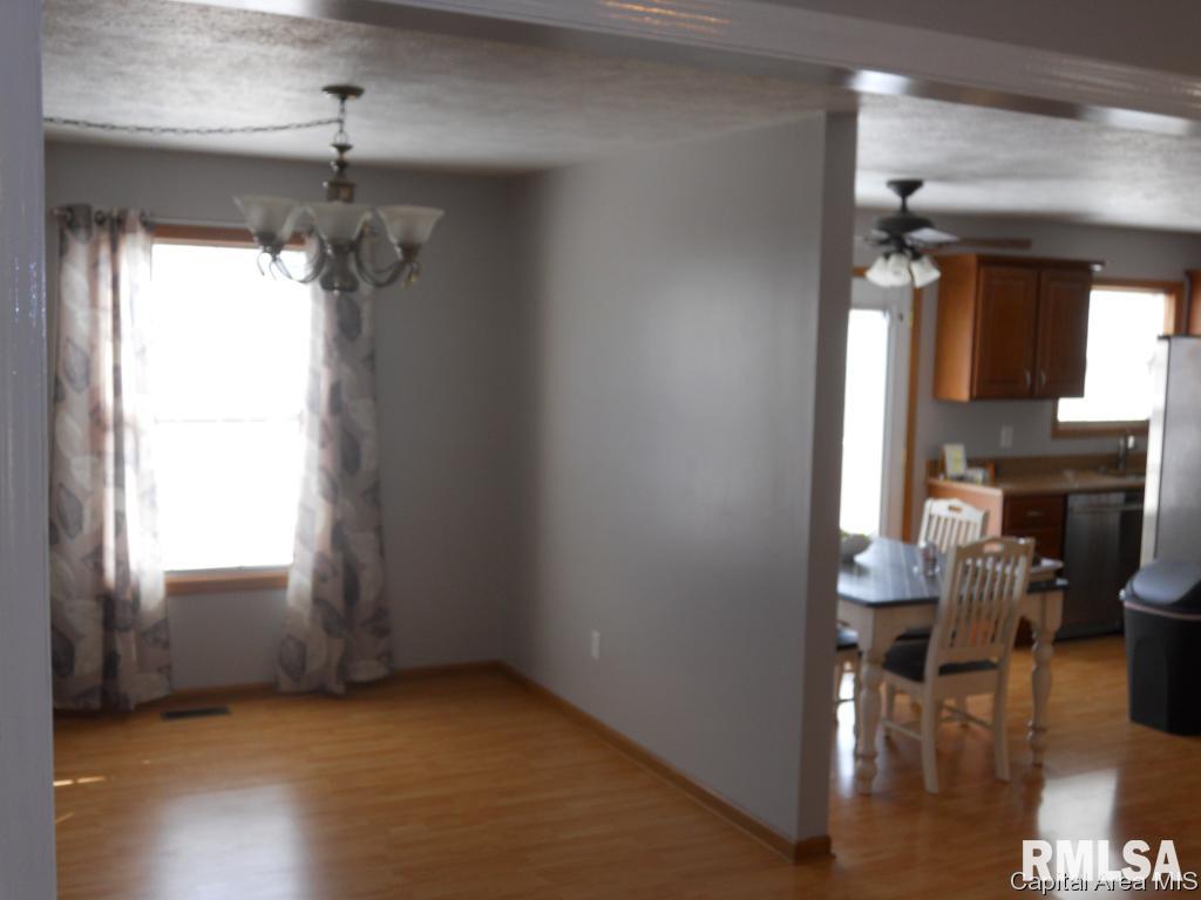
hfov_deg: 51.4
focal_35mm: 36
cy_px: 450
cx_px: 600
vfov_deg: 39.7
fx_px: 1249
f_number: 3
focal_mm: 6.4
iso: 100
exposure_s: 1/60
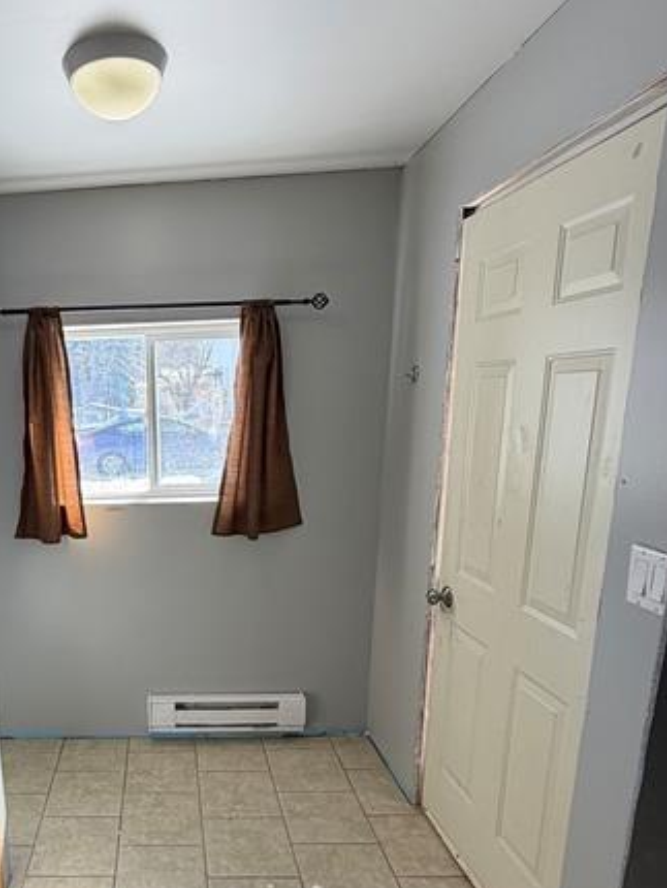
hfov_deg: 51.3
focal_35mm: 25
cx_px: 128
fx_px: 642
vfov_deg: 68.3
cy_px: 556
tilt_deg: -14.7
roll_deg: +2.0
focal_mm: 2.22
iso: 50
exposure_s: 1/121
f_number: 2.2
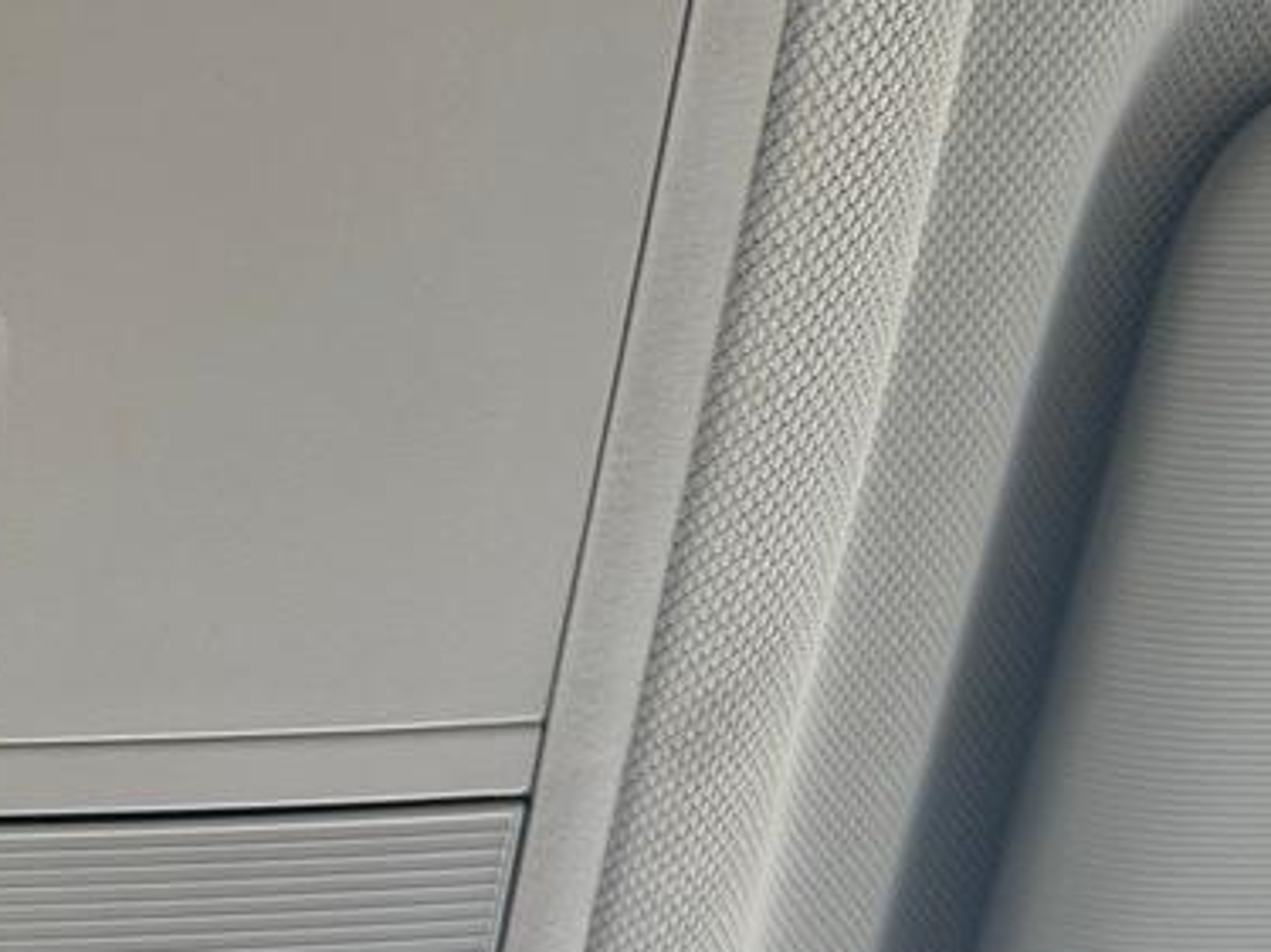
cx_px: -481
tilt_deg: +58.0
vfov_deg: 18.0
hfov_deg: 21.1
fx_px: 3010
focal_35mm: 82
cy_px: 461
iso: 100
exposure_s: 1/148
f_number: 1.78
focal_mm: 6.86
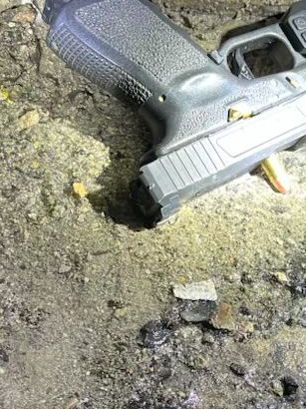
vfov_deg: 29.6
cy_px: 279
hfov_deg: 22.5
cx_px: 205
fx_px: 767
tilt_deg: -51.7
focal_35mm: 65
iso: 125
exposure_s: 1/121
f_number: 1.6
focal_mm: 5.1
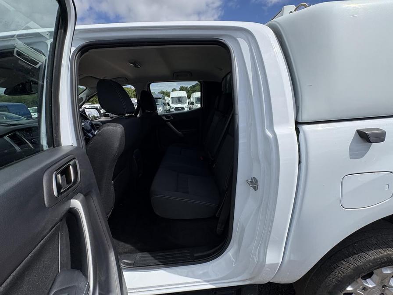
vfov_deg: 85.7
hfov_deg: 102.1
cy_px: 148
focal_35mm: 14
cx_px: 196
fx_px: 159
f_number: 2.2
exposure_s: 1/1600
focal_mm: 2.22
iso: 50
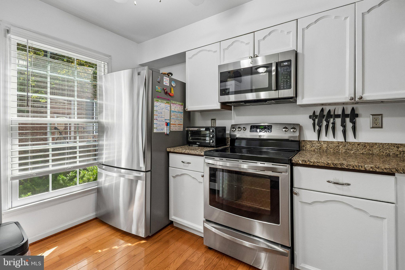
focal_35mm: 15
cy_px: 135
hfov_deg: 100.4
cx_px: 202
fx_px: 169
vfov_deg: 77.3
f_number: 5.6
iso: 400
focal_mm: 10
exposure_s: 1/80
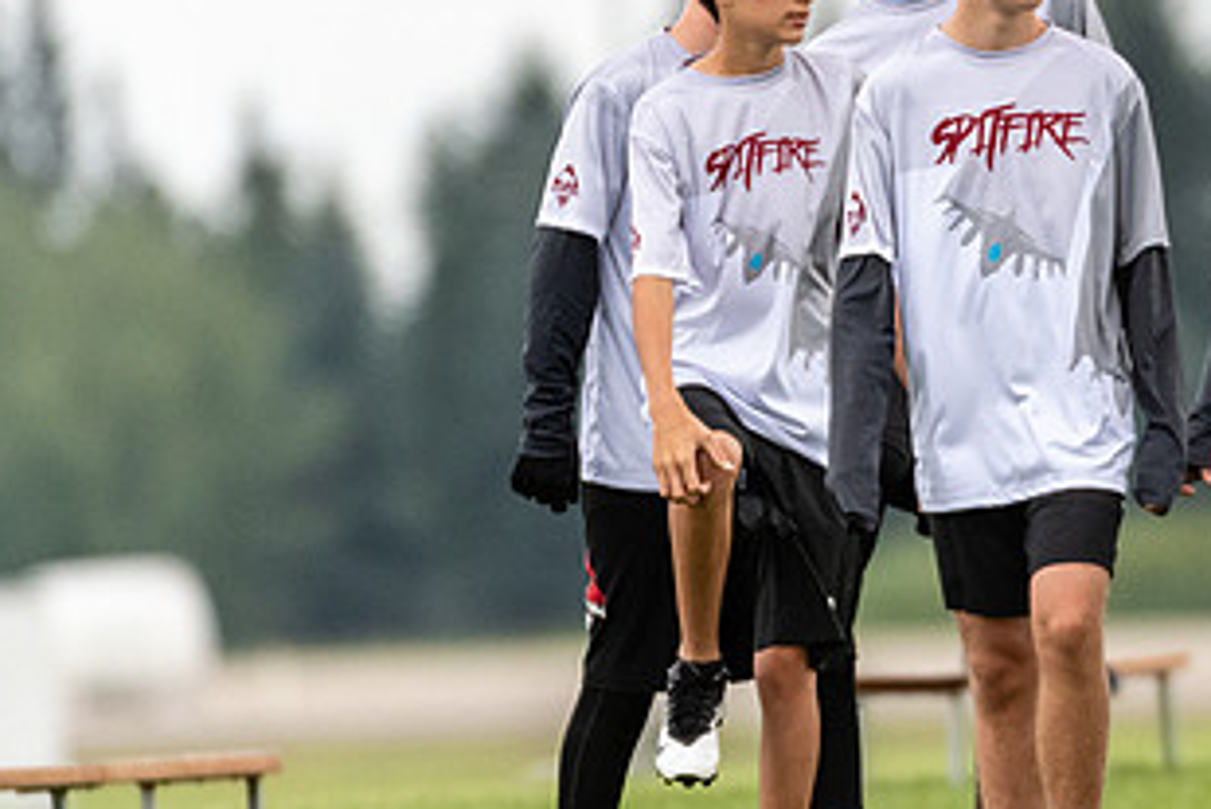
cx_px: 1117
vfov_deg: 1.2
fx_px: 37759
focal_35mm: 1122
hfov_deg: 1.8
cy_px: 362
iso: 2200
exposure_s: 1/2000
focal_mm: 400
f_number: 4
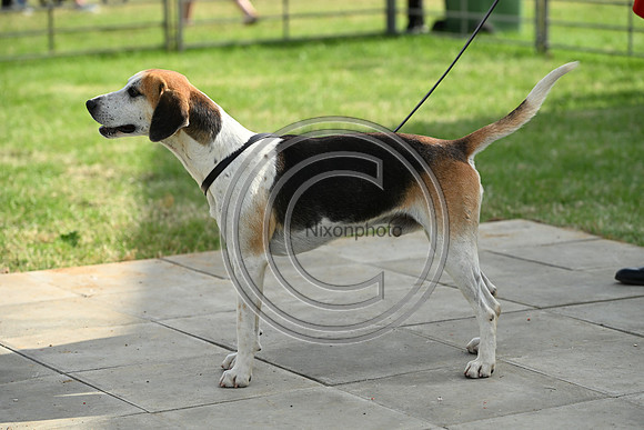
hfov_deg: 16.8
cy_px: 215
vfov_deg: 11.2
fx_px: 2183
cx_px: 322
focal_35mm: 122
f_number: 4.5
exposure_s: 1/1000
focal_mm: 122
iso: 220
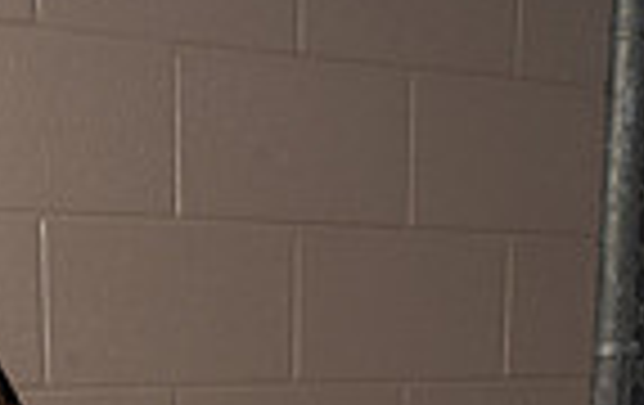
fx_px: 1688
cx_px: 27
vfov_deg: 11.7
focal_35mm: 96
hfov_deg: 21.0
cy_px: 914
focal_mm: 30
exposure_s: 1/250
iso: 160
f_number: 10
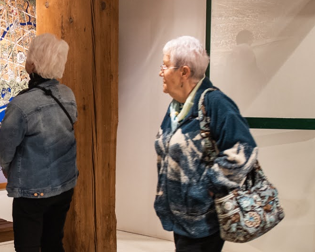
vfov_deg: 15.5
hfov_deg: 19.0
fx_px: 923
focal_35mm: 99
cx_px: 24
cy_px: 166
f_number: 5.6
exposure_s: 1/50
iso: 2000
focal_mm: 35
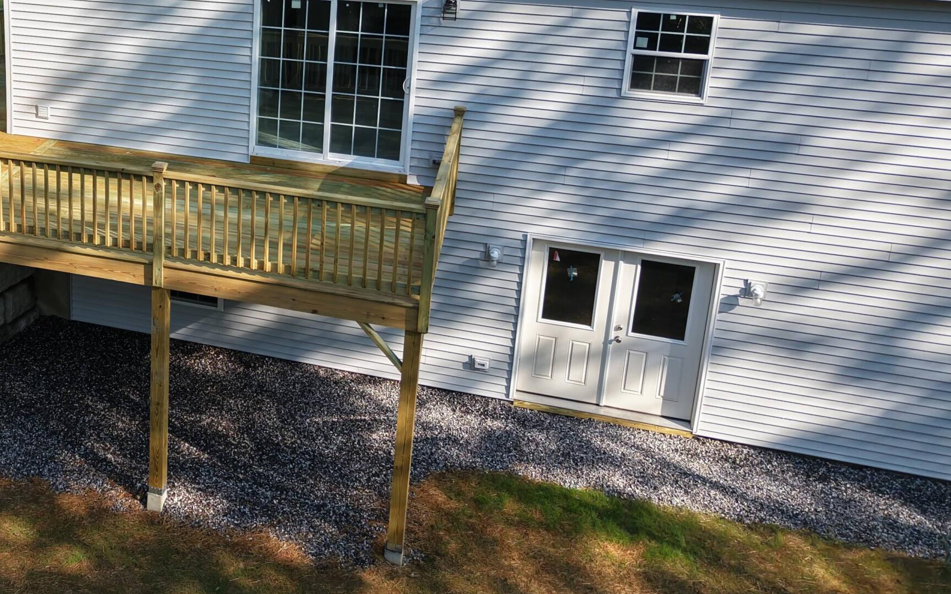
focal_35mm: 44
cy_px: 82
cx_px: 139
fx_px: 1140
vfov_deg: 28.3
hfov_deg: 42.4
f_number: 1.8
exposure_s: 1/1000
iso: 100
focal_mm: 8.67
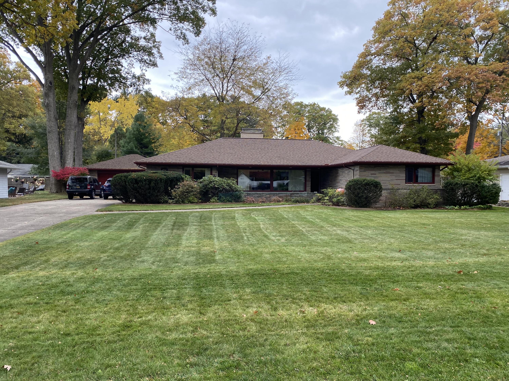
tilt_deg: -1.3
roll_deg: -1.2
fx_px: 382
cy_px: 190
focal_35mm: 26
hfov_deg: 67.3
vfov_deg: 53.1
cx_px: 254
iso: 80
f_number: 1.8
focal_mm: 4.25
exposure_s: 1/122
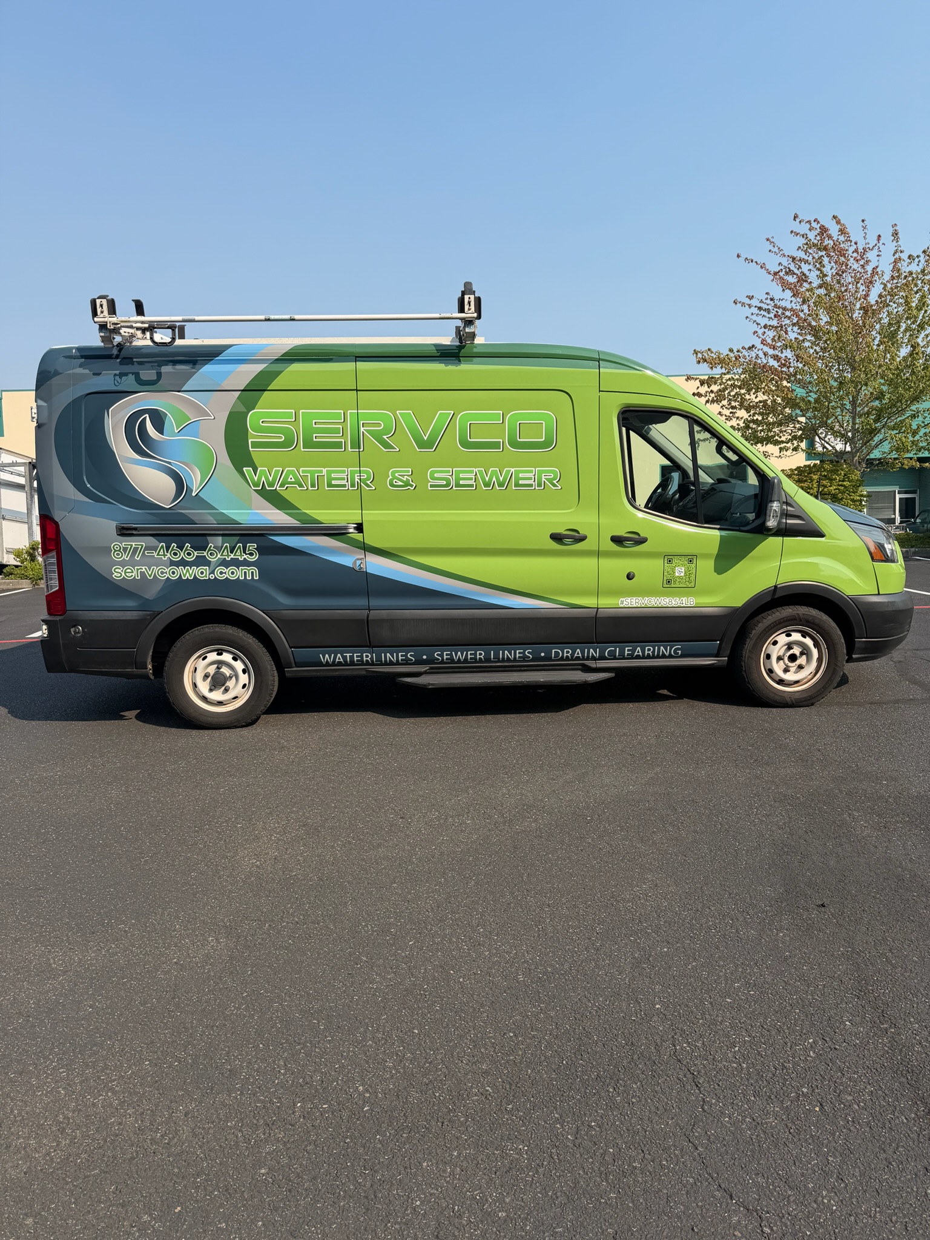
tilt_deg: -4.4
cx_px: 465
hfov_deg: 56.8
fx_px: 860
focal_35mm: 24
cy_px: 620
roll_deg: +2.1
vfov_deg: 71.6
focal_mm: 6.76
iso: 80
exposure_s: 1/3759
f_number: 1.78
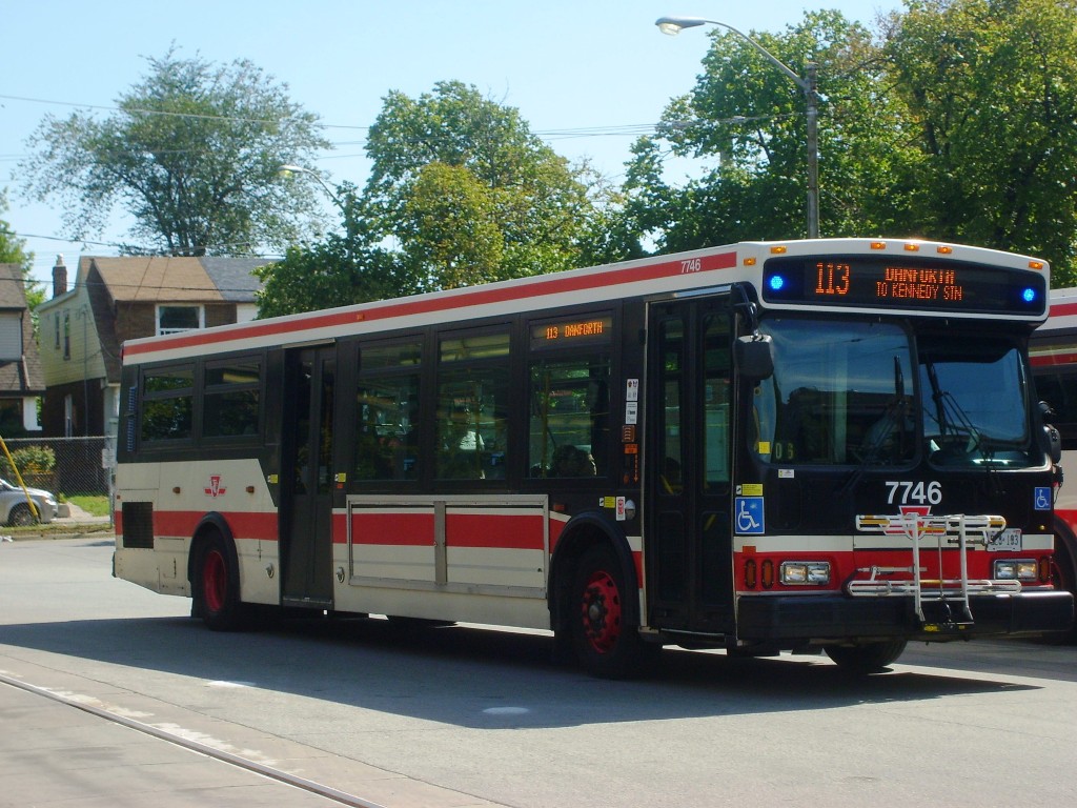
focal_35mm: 81
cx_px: 538
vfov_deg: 18.2
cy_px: 404
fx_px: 2520
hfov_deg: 24.1
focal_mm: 13.7
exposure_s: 1/500
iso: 50
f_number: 4.2
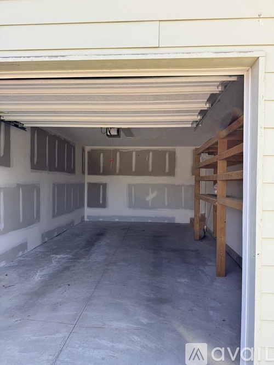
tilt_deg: -1.3
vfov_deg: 71.6
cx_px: 137
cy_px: 182
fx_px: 253
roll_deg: -0.1
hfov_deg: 56.8
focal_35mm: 24
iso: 80
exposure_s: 1/609
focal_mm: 6.76
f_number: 1.78
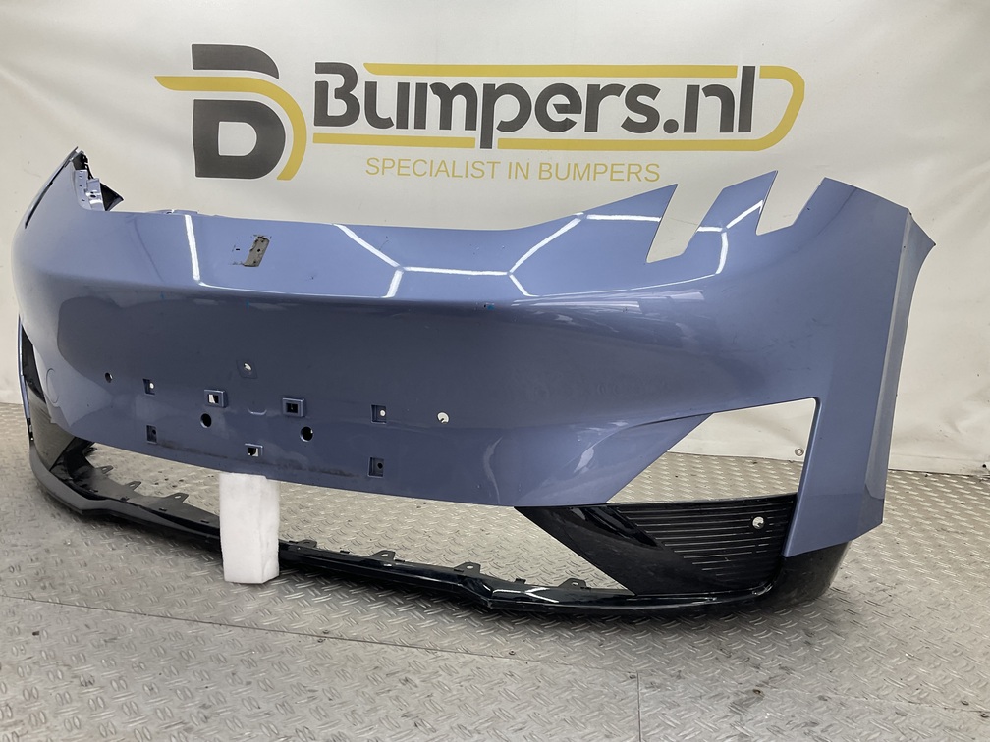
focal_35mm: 29
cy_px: 371
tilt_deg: -8.1
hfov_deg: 61.7
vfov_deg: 48.2
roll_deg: -2.2
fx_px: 829
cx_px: 495
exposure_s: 1/120
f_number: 1.8
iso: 32
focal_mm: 3
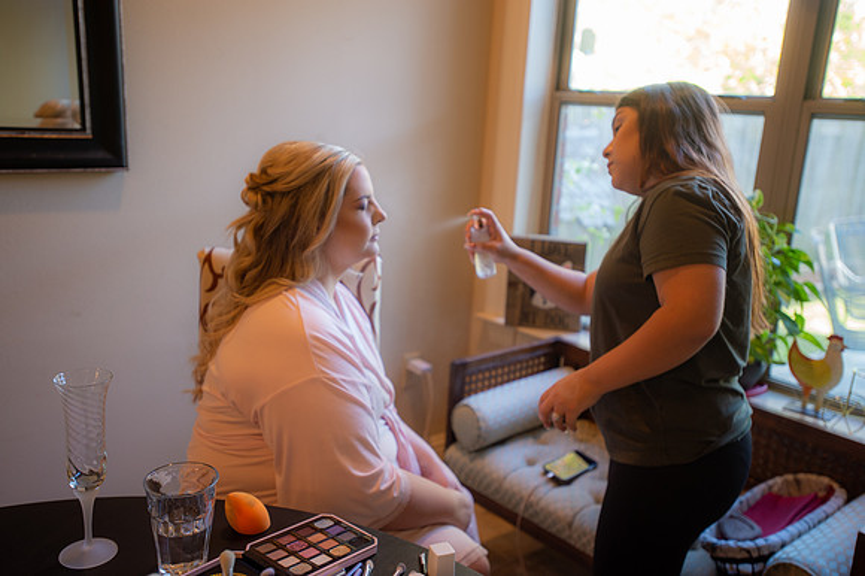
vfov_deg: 37.8
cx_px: 432
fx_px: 840
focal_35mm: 35
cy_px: 288
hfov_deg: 54.5
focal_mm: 35
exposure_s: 1/40
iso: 500
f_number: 3.2
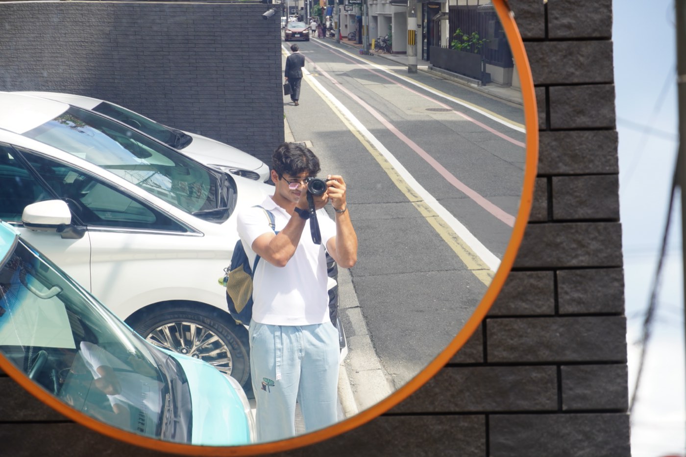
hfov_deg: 15.2
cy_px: 228
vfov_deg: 10.2
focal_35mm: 135
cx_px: 343
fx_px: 2572
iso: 100
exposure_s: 1/160
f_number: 6.3
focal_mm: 90
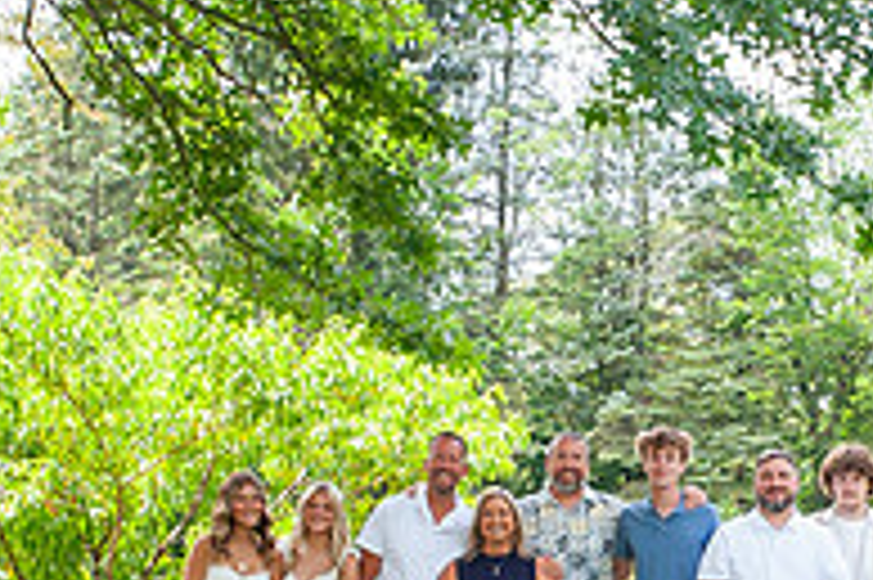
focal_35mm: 153
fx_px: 3707
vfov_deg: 8.9
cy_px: 546
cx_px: 776
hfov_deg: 13.3
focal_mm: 38
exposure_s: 1/100
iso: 800
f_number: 14
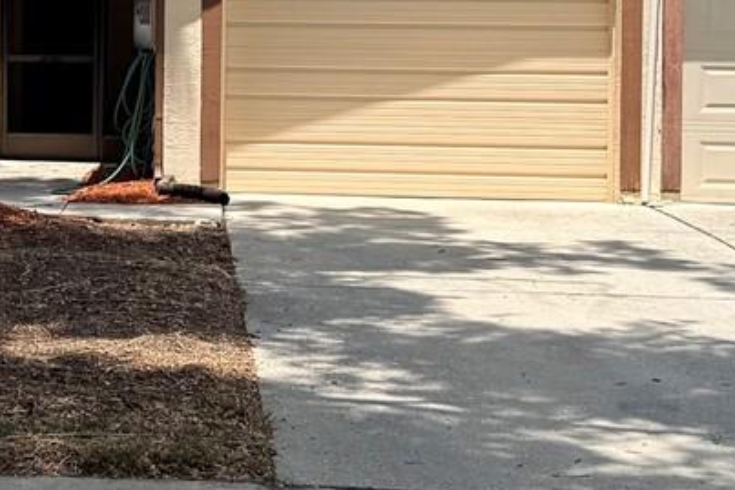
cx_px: -44
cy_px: 71
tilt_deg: -0.3
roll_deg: -0.4
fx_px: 2022
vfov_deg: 13.7
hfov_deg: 19.8
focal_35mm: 99
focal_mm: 6.76
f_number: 1.78
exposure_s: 1/3279
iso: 80
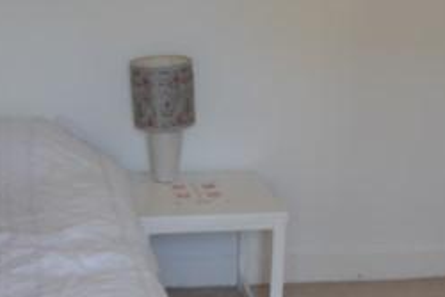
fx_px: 853
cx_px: 272
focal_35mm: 69
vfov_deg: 19.6
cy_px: 236
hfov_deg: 29.1
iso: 400
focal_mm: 18
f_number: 4
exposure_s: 1/60
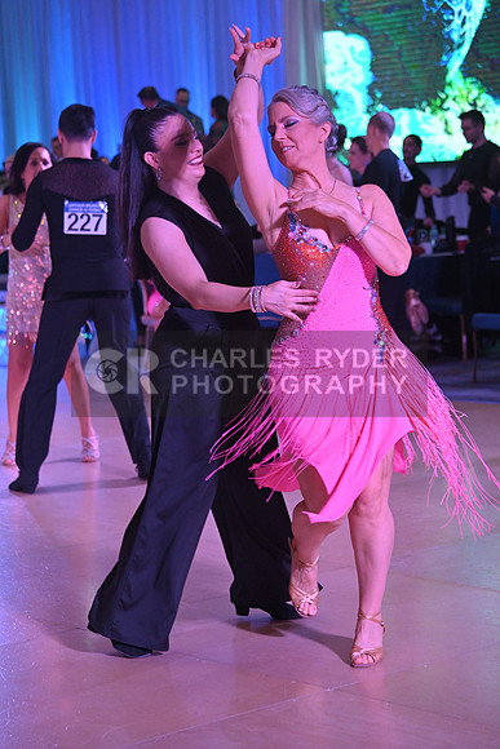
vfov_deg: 21.5
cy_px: 374
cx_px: 250
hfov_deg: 14.4
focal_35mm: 95
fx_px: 1978
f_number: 5
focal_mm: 95
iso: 2800
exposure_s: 1/320
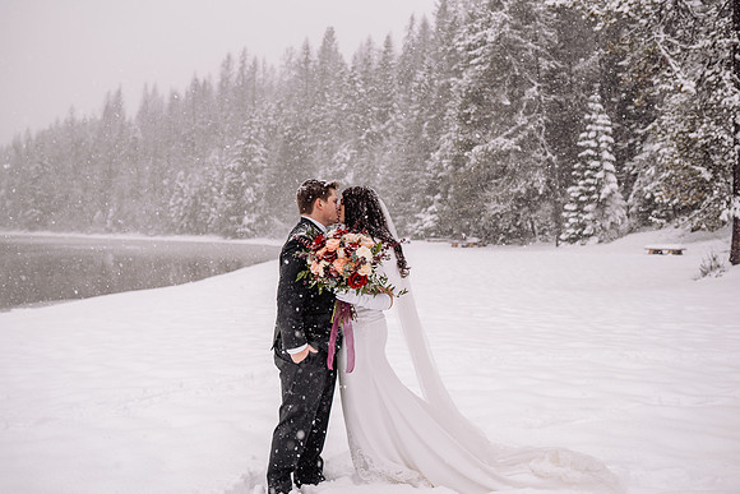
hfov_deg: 54.0
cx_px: 370
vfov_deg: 37.5
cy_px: 247
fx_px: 726
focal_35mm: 35
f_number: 2.5
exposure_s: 1/200
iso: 100
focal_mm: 35
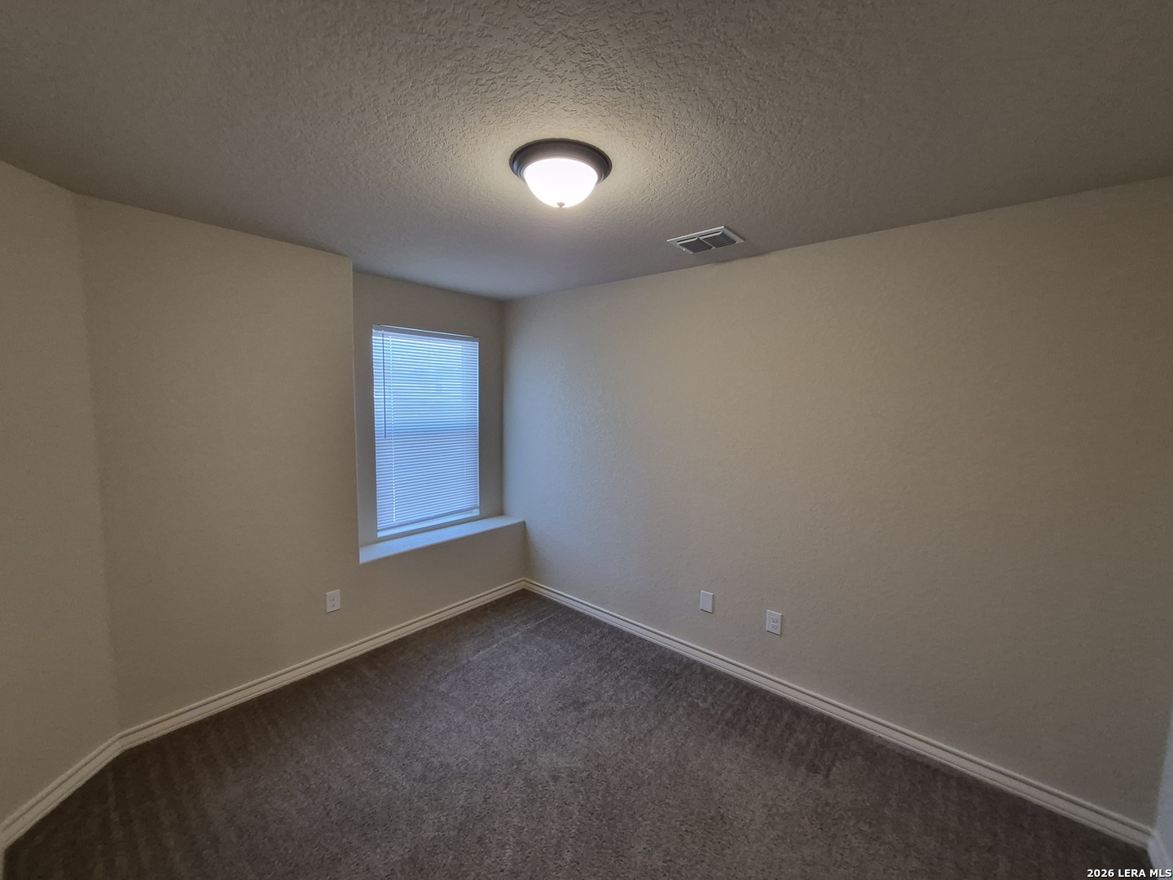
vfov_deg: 89.9
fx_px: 441
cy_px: 440
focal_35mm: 13
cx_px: 586
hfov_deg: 106.2
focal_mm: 1.74
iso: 200
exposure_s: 1/60
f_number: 2.2
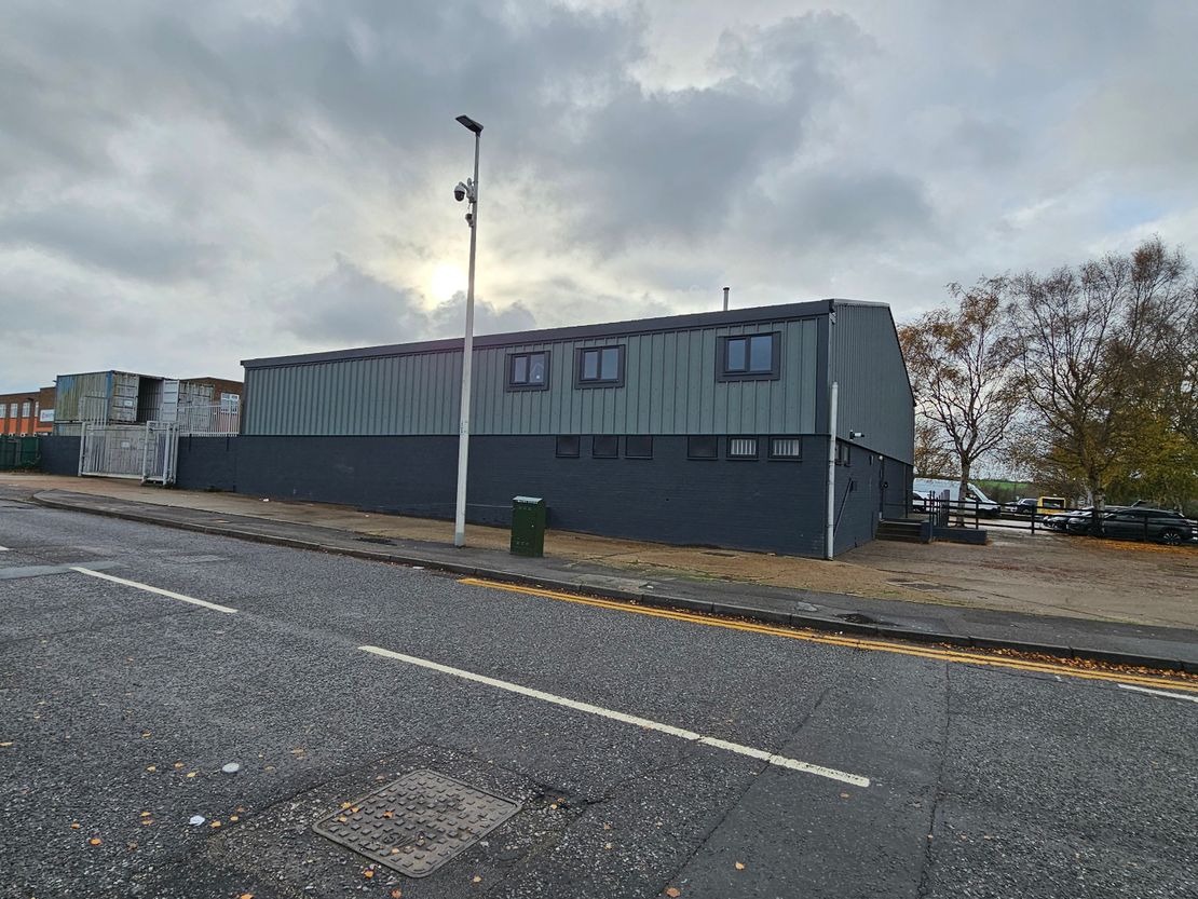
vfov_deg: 89.9
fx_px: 450
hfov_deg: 106.2
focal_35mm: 13
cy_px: 450
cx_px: 599
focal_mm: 2.2
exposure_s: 1/922
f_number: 2.2
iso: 50
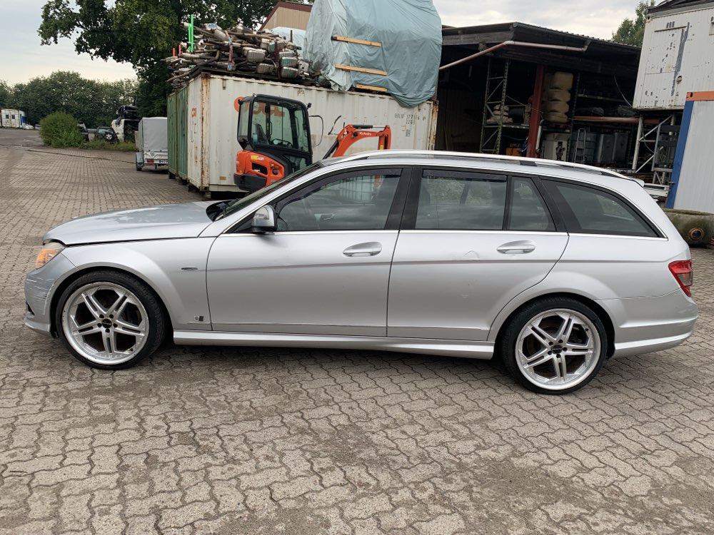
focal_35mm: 26
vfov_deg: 53.1
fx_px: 536
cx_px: 357
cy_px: 268
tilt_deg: -11.3
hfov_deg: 67.3
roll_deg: -3.9
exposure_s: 1/355
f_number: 1.8
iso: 25
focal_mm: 4.25
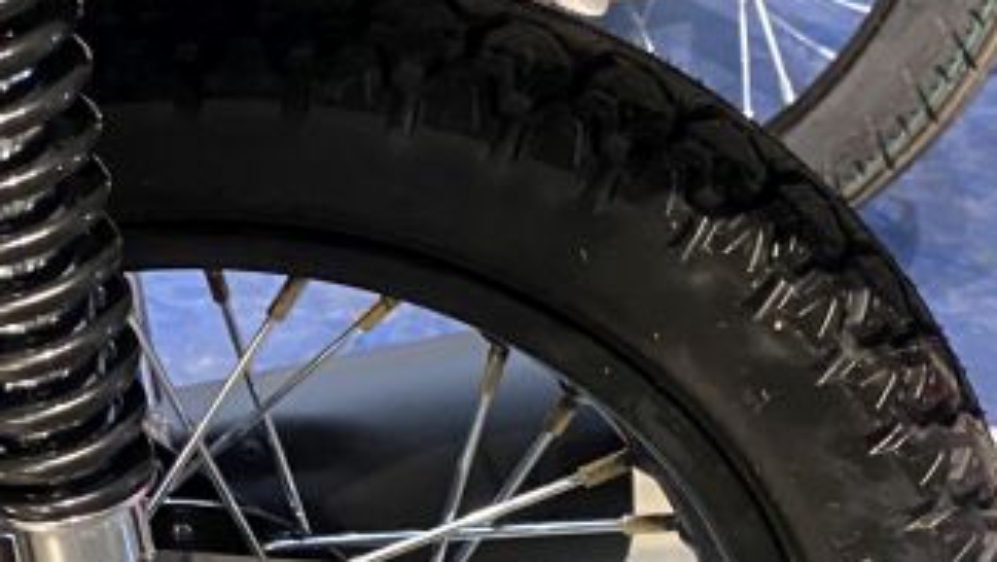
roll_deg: +0.8
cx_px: 31
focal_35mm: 93
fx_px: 2460
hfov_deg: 22.2
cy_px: 573
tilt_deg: -30.4
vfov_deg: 12.9
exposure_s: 1/50
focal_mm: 4.25
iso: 400
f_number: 1.8
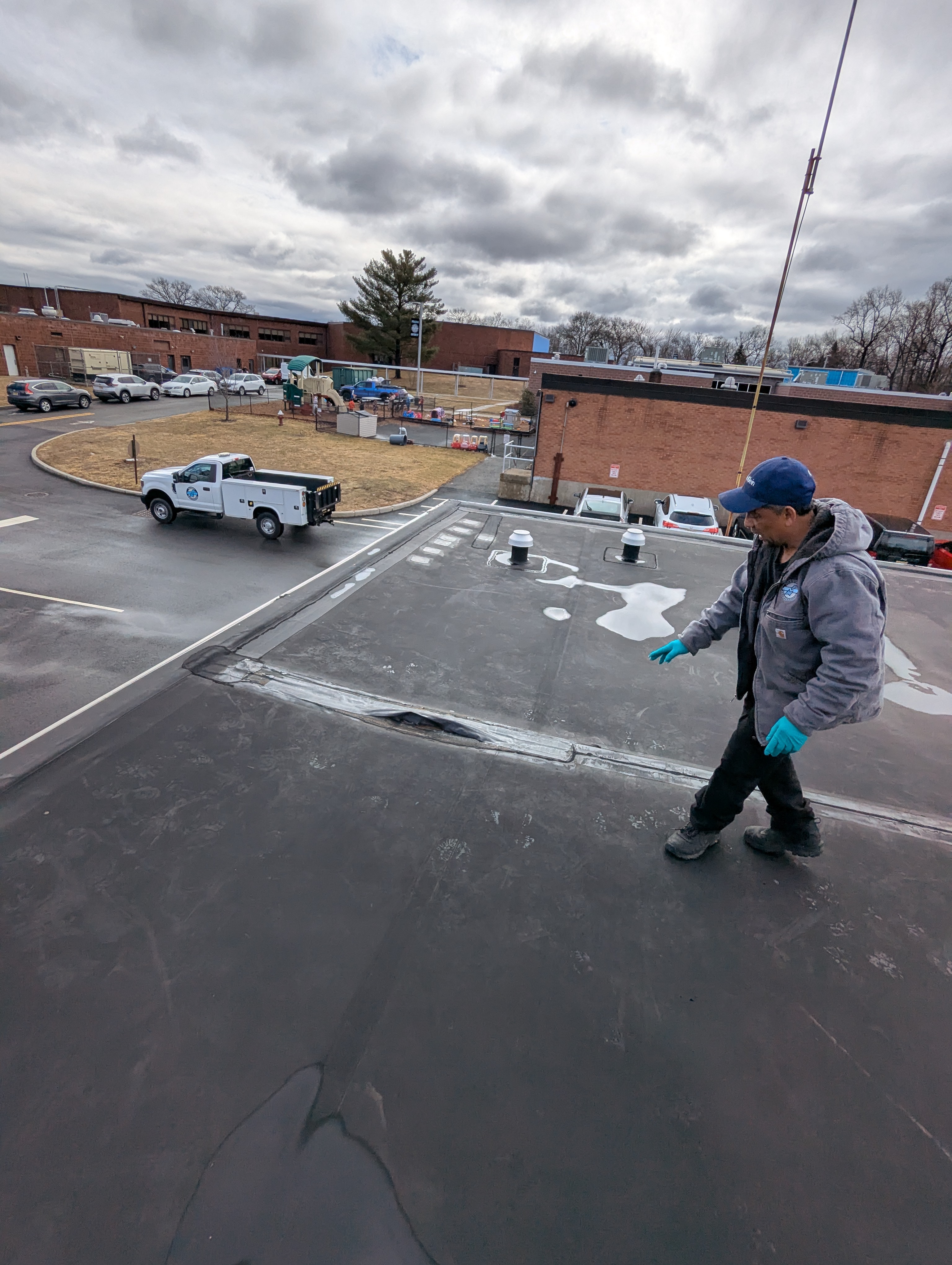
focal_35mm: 16
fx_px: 585
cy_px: 632
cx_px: 476
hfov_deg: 78.2
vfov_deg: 94.4
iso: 47
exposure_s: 1/3205
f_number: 2.2
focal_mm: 2.35
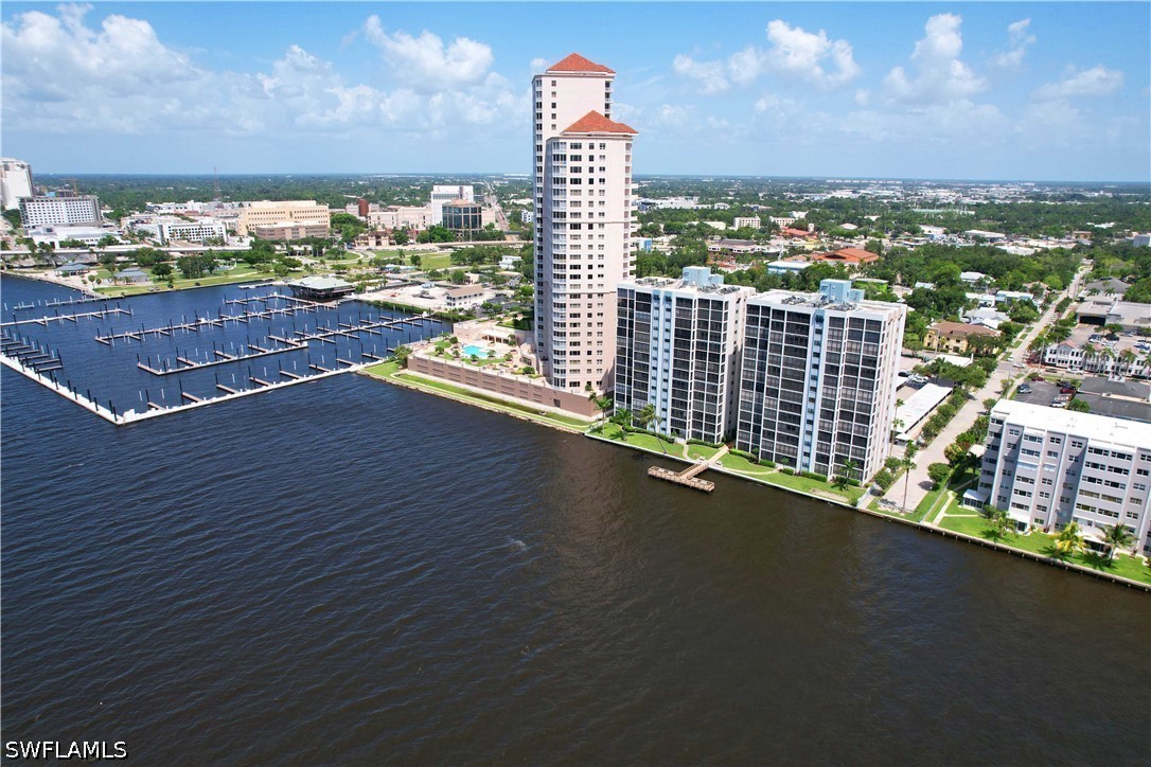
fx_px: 703
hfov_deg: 78.6
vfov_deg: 57.2
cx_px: 576
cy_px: 384
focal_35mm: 22
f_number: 2.8
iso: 110
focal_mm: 8.38
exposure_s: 1/2000
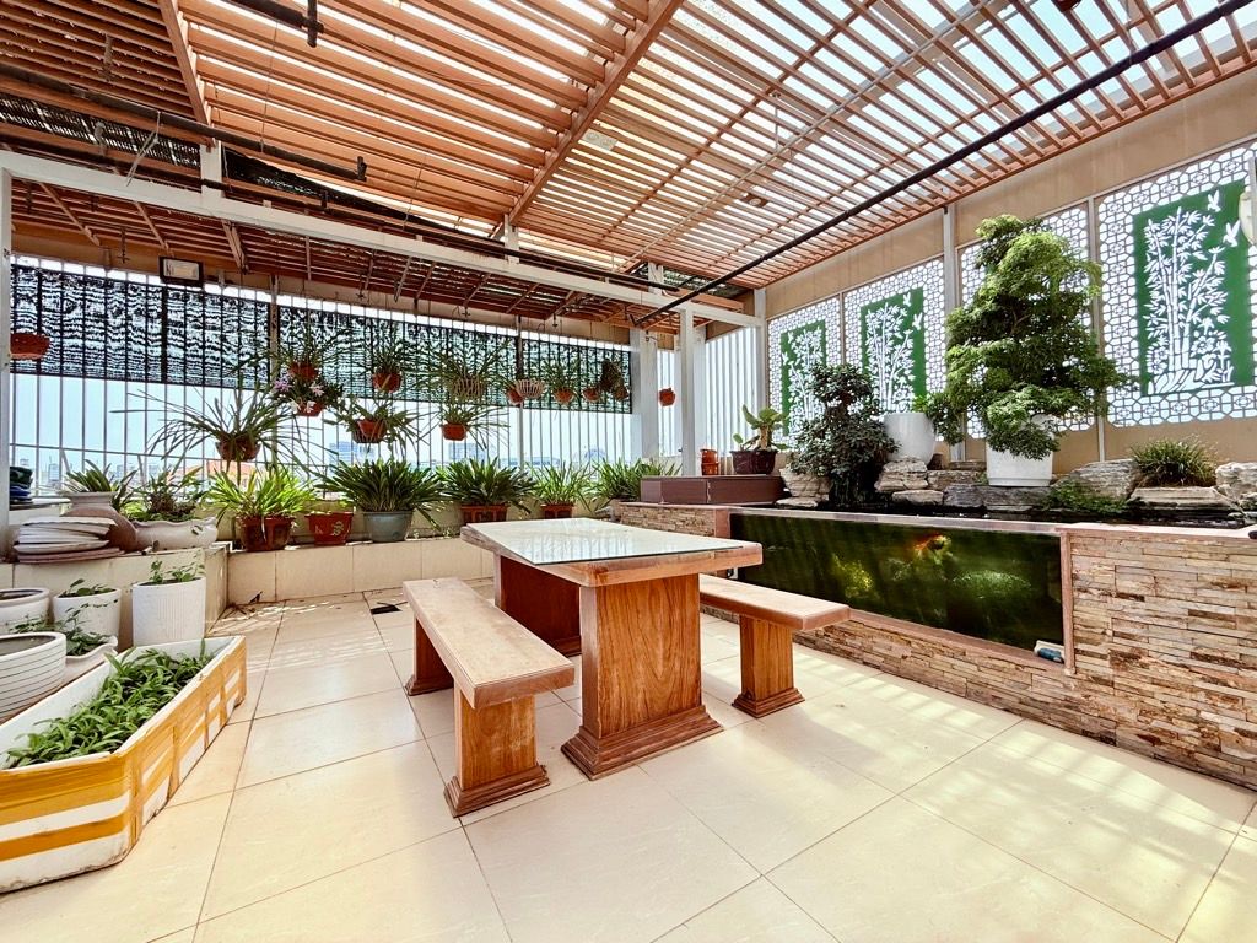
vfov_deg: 85.7
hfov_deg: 102.1
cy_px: 472
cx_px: 628
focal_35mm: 14
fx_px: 508
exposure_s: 1/638
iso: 64
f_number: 2.2
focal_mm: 2.22
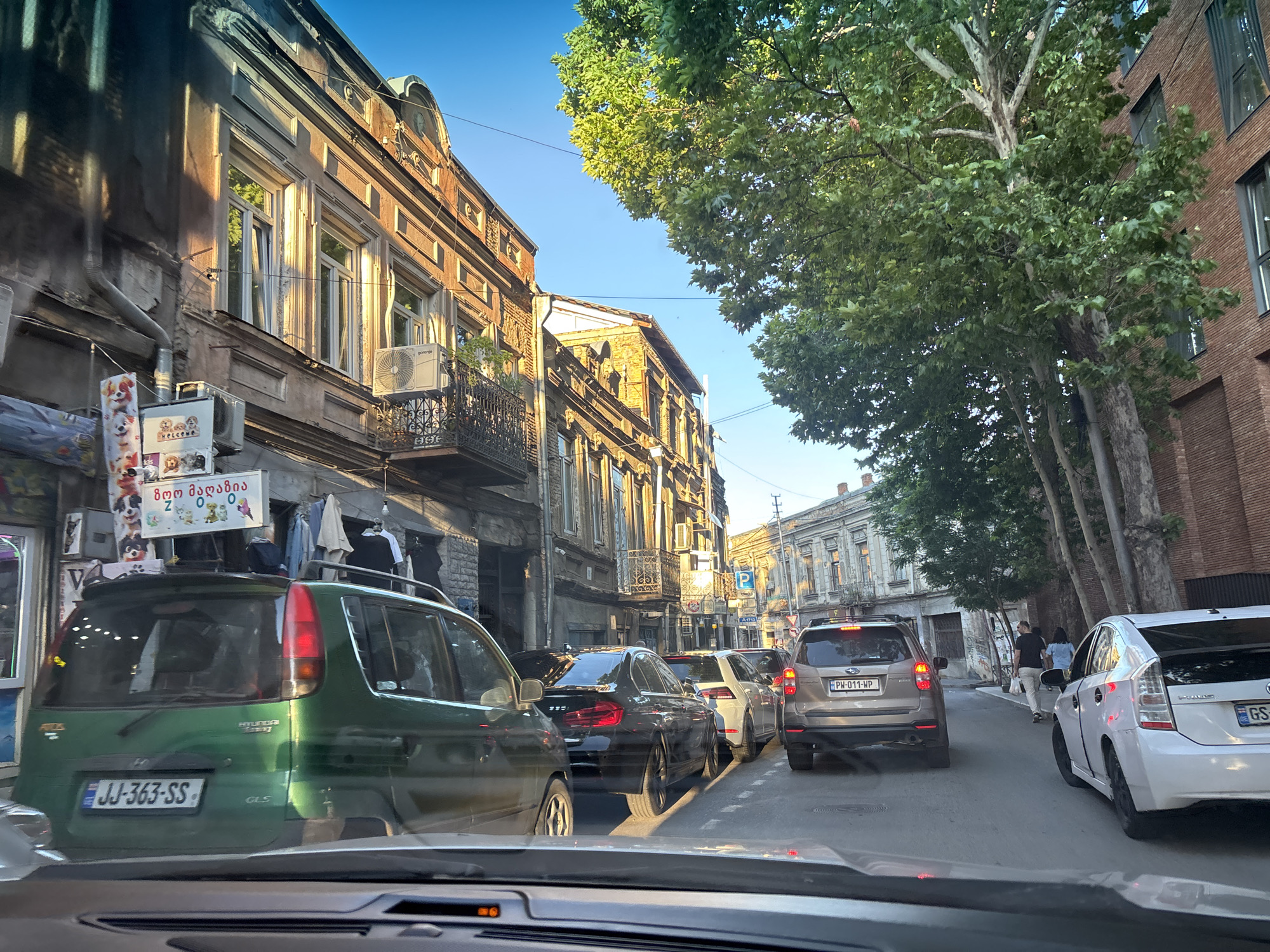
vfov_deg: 53.1
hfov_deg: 67.3
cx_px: 635
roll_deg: +3.7
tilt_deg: +6.6
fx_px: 954
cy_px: 476
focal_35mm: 26
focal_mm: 5.96
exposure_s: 1/100
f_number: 1.6
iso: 40
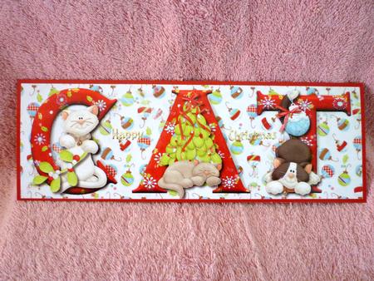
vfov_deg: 48.3
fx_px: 313
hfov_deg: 61.6
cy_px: 140
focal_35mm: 29
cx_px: 187
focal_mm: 5.2
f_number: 3.3
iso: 400
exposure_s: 1/25
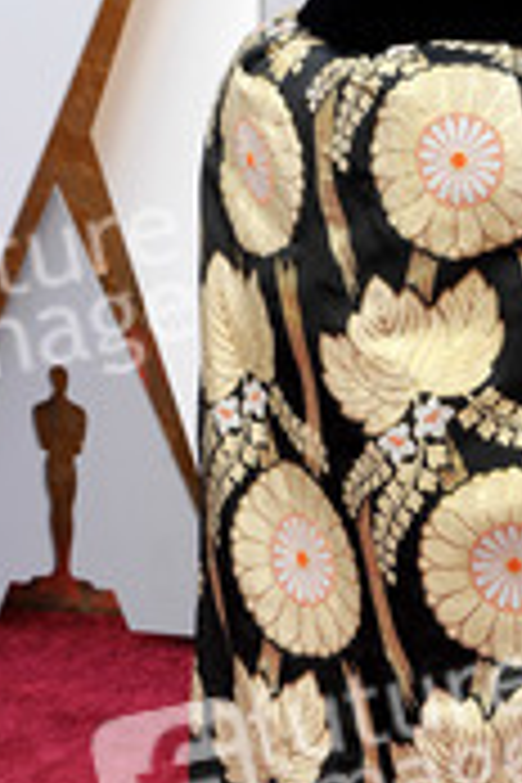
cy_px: 90
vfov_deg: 13.1
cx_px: 457
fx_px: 3393
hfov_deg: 8.8
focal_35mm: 156
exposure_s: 1/250
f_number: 7.1
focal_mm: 68
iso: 1000
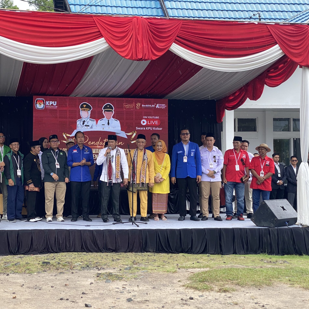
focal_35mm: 62
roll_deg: +0.9
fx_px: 626
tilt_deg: +1.8
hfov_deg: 27.5
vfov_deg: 27.7
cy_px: 155
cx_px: 102
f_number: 2
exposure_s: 1/396
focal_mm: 6
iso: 20
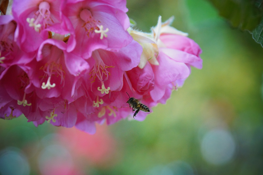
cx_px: 132
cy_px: 88
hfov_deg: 10.2
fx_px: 1478
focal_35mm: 202
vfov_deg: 6.8
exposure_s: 1/800
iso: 1600
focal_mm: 135
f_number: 5.6
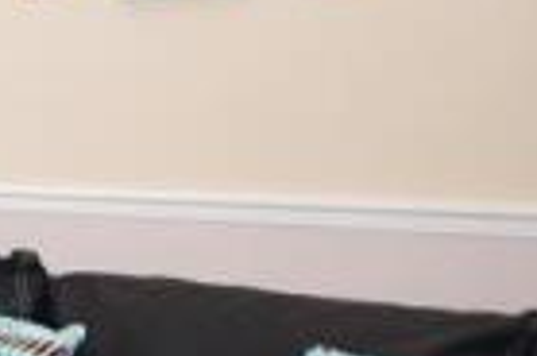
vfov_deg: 19.0
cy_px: 122
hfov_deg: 16.9
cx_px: -637
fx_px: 1057
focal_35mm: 71
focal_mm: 10
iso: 200
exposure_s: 1/50
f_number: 5
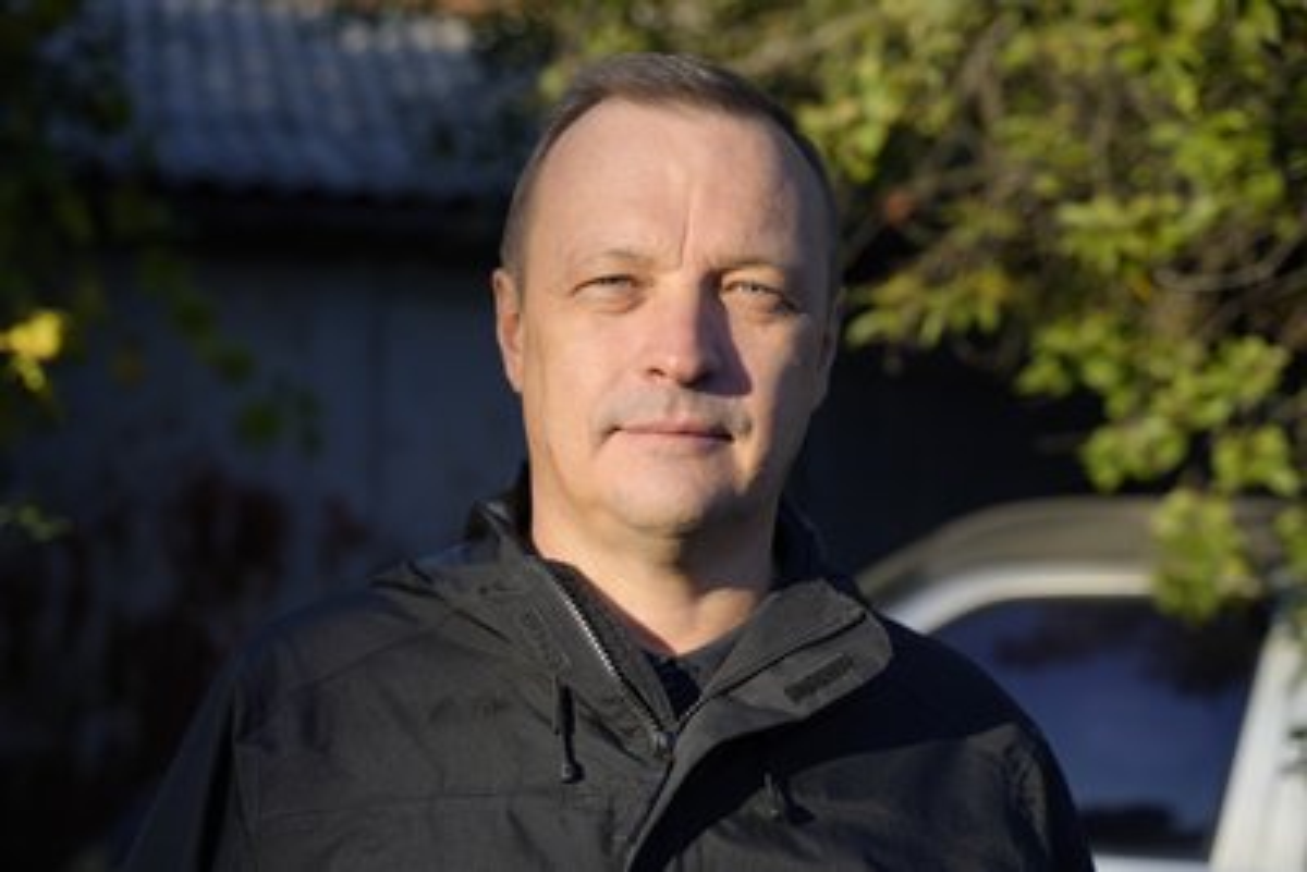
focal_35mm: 61
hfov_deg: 32.9
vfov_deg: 22.3
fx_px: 2215
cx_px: 654
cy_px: 436
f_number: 4.5
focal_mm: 61
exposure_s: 1/500
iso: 100
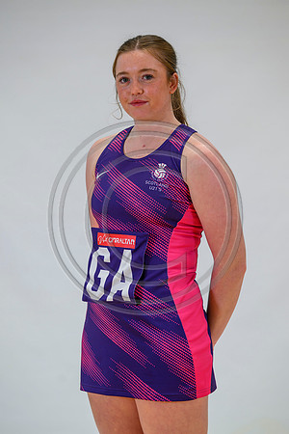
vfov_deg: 16.4
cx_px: 144
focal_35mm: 125
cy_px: 217
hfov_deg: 11.0
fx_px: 1505
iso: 500
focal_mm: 125
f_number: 3.5
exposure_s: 1/160
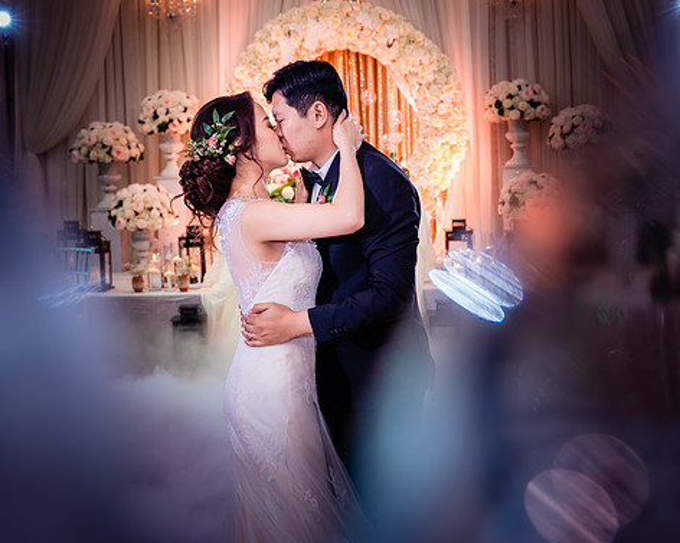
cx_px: 377
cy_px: 197
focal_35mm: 49
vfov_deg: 30.7
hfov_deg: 38.0
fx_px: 986
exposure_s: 1/160
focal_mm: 31
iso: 1000
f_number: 3.5
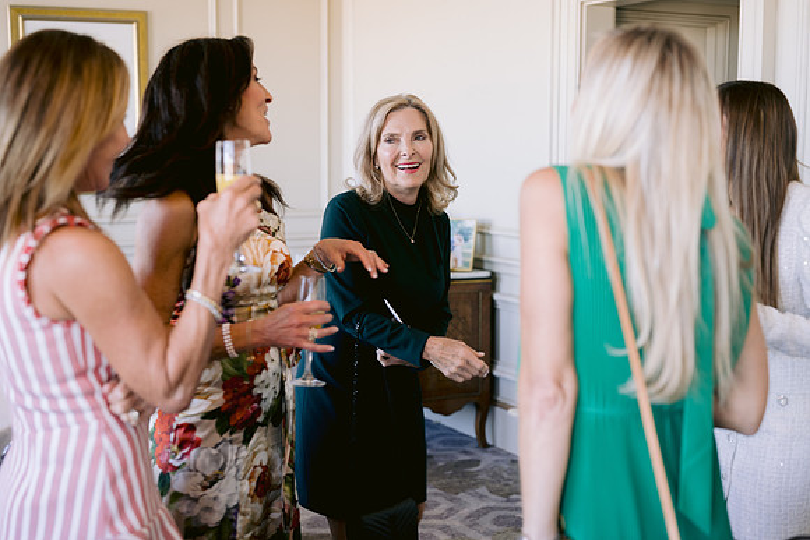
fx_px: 1125
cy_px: 270
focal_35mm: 50
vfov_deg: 27.0
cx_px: 405
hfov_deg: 39.6
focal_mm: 50
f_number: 2.8
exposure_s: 1/125
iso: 400
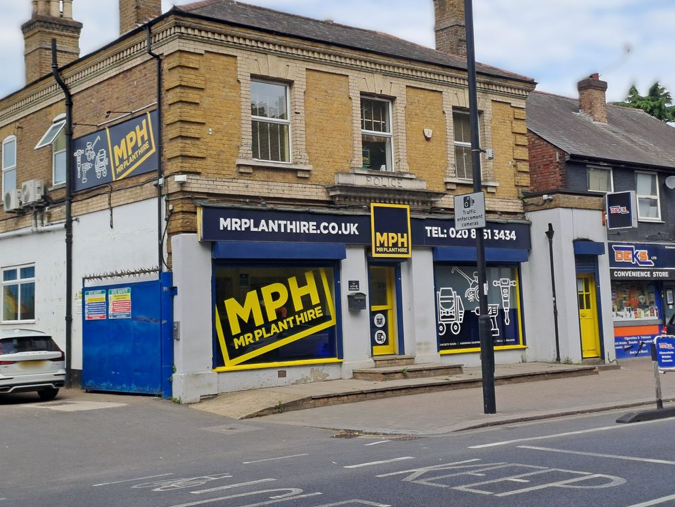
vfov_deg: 49.7
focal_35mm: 28
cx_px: 332
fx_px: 546
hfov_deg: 63.4
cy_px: 224
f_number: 1.8
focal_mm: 4.65
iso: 32
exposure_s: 1/1515
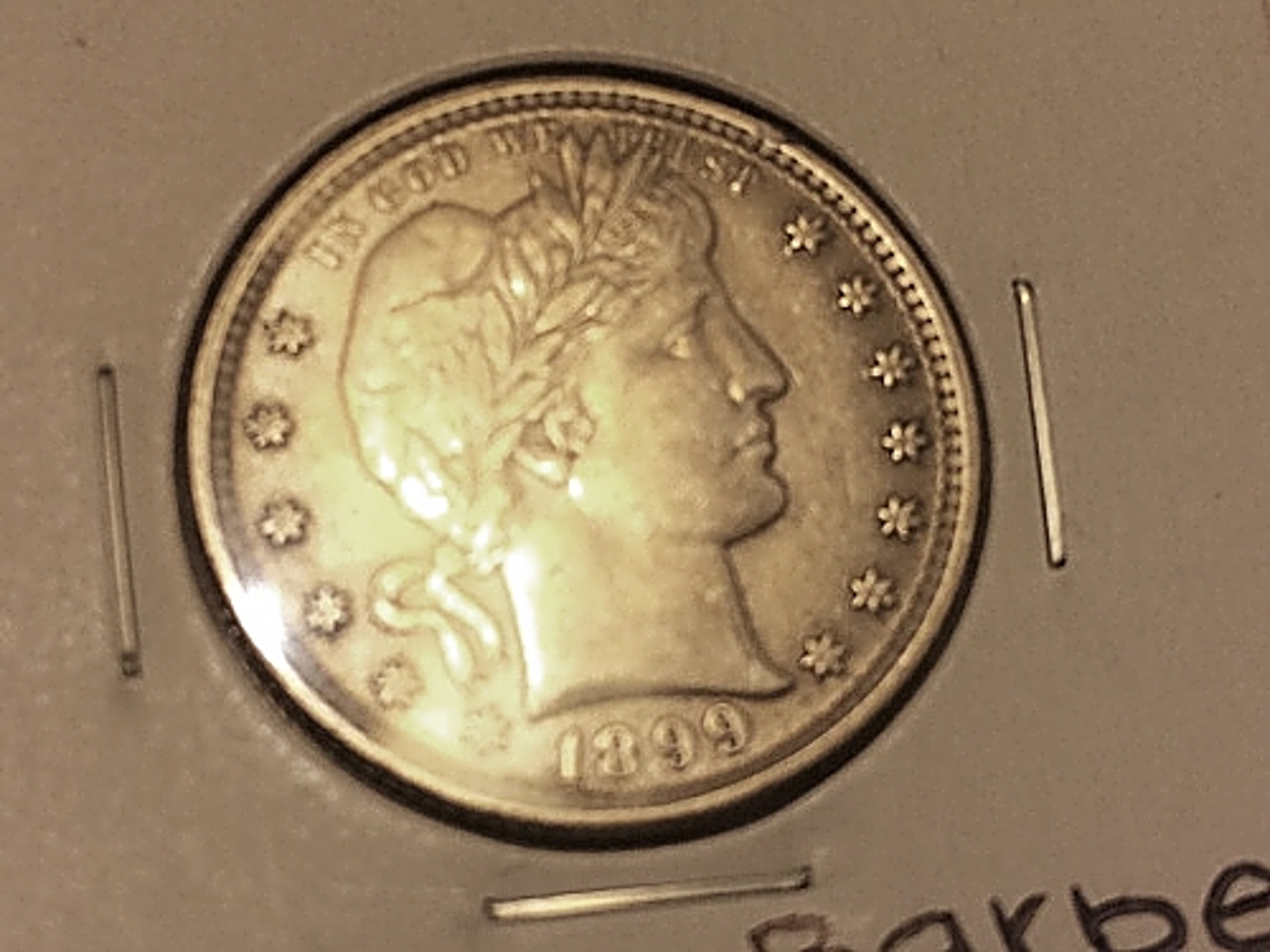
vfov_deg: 48.2
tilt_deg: -71.5
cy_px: 476
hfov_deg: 61.7
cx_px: 635
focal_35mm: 29
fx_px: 1064
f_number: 2.2
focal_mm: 4.15
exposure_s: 1/30
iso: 64
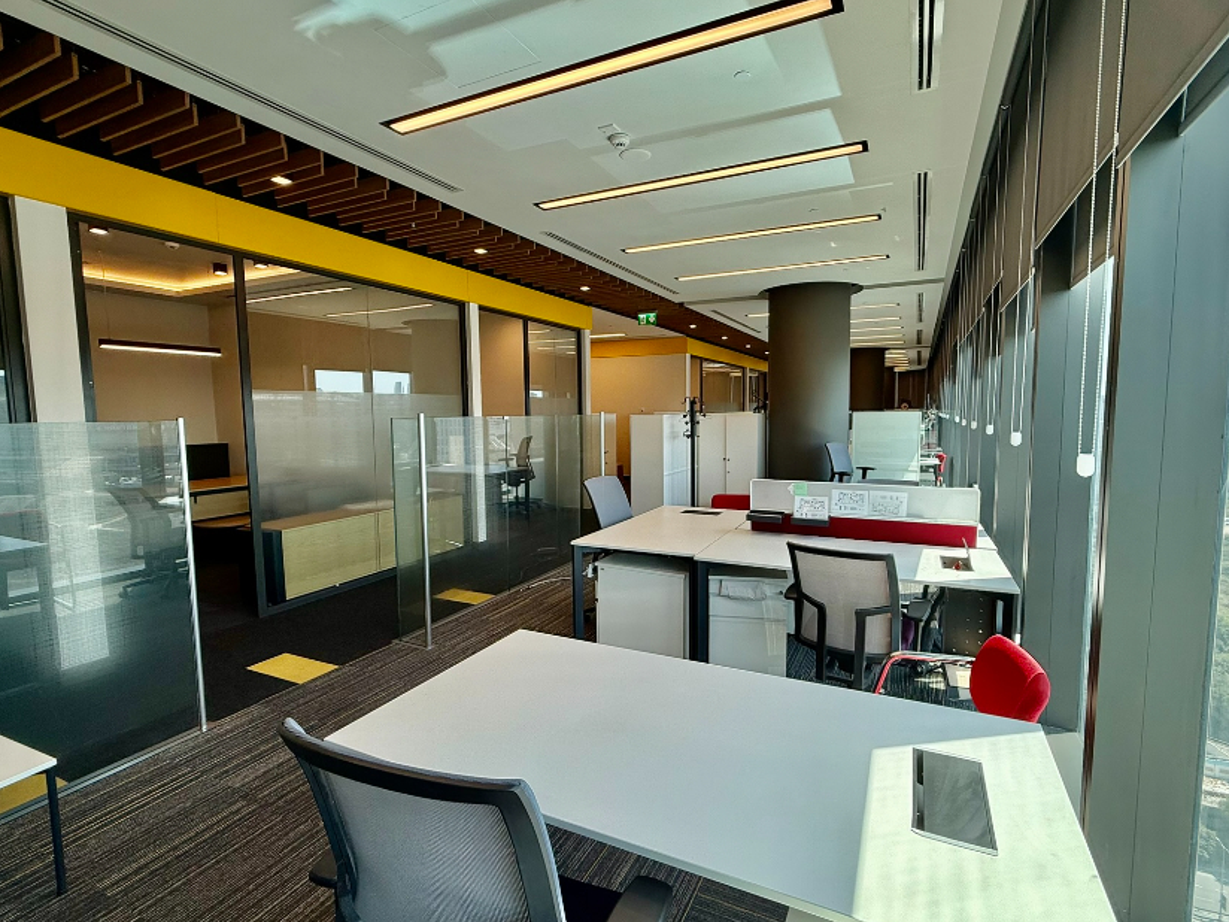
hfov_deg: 91.0
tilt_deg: -4.4
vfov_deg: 74.7
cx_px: 638
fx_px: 604
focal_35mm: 17
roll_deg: +0.0
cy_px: 464
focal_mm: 2.22
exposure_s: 1/145
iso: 64
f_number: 2.2
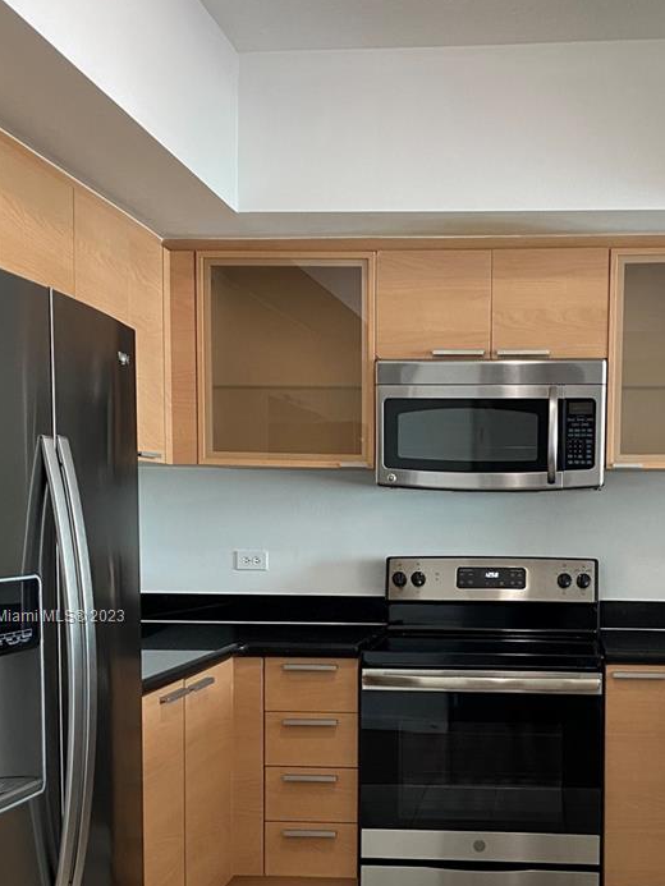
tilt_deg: -5.1
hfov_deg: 31.8
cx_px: 467
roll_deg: +0.1
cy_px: 618
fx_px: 1152
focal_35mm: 45
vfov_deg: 41.3
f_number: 1.8
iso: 125
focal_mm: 4.25
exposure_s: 1/67
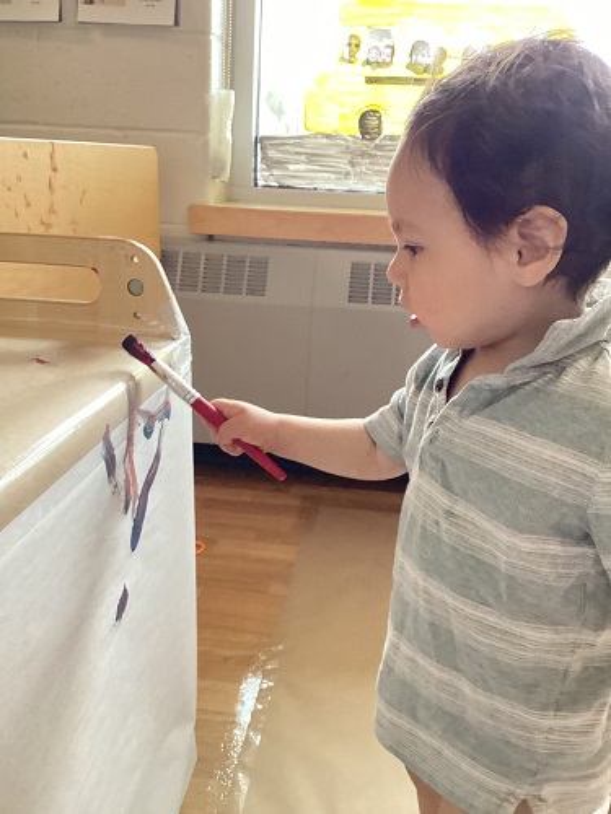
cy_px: 407
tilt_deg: -17.7
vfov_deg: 58.4
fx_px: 730
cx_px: 306
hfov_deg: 45.4
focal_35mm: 31
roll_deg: -3.4
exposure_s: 1/60
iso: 400
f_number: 2.4
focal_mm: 3.3
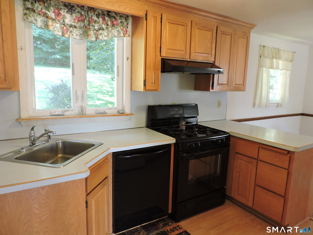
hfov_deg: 71.6
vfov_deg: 56.8
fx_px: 217
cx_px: 156
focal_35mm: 24
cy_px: 118
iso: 280
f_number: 3
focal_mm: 4.3
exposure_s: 1/30
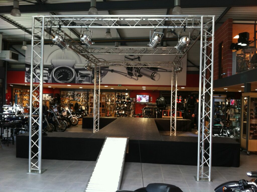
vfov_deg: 40.6
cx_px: 128
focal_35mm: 35
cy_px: 96
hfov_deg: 52.7
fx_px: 259
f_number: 2.8
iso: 80
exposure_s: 1/15
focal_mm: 3.85
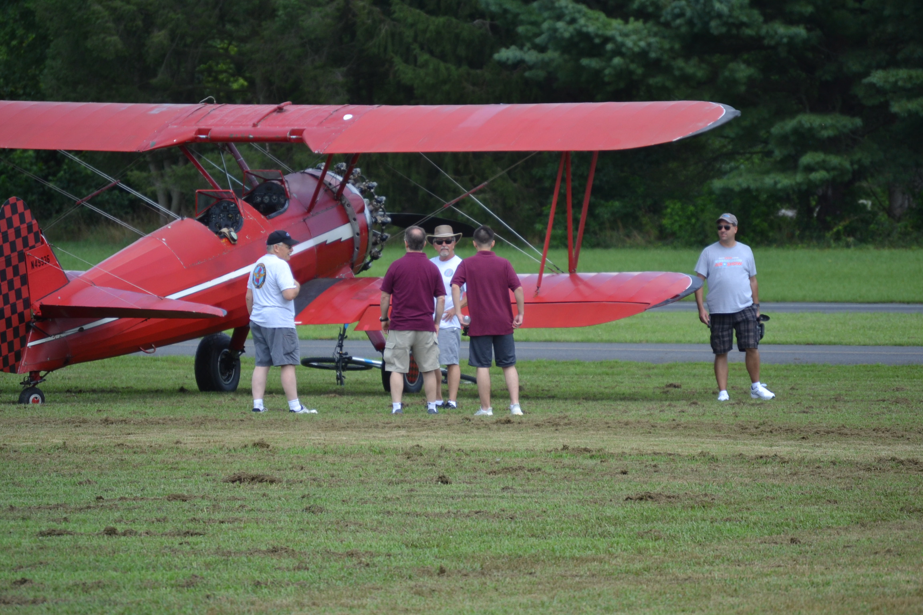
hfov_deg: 6.9
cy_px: 308
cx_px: 462
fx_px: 7691
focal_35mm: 300
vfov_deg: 4.6
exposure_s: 1/800
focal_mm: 200
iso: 400
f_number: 5.6
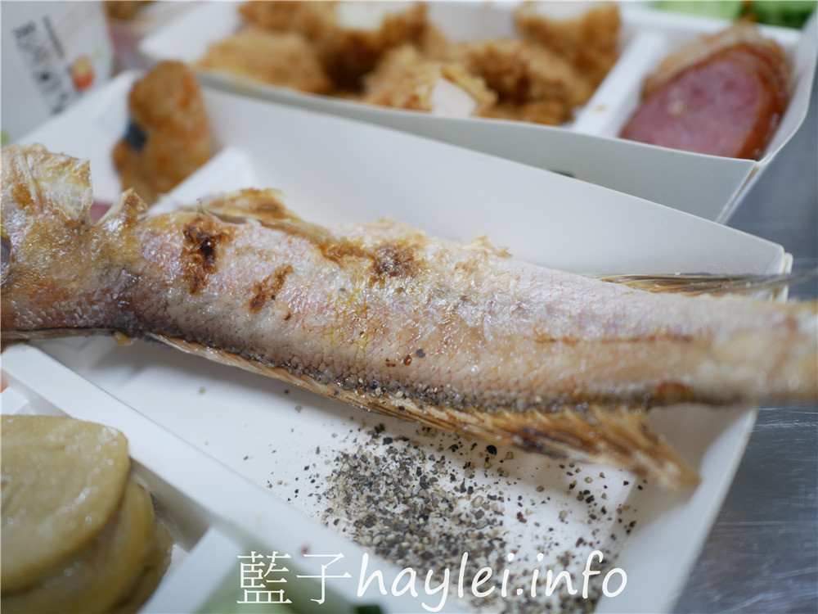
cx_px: 409
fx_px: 709
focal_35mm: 30
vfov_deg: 46.8
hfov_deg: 60.0
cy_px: 307
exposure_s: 1/60
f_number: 1.7
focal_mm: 15
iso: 500
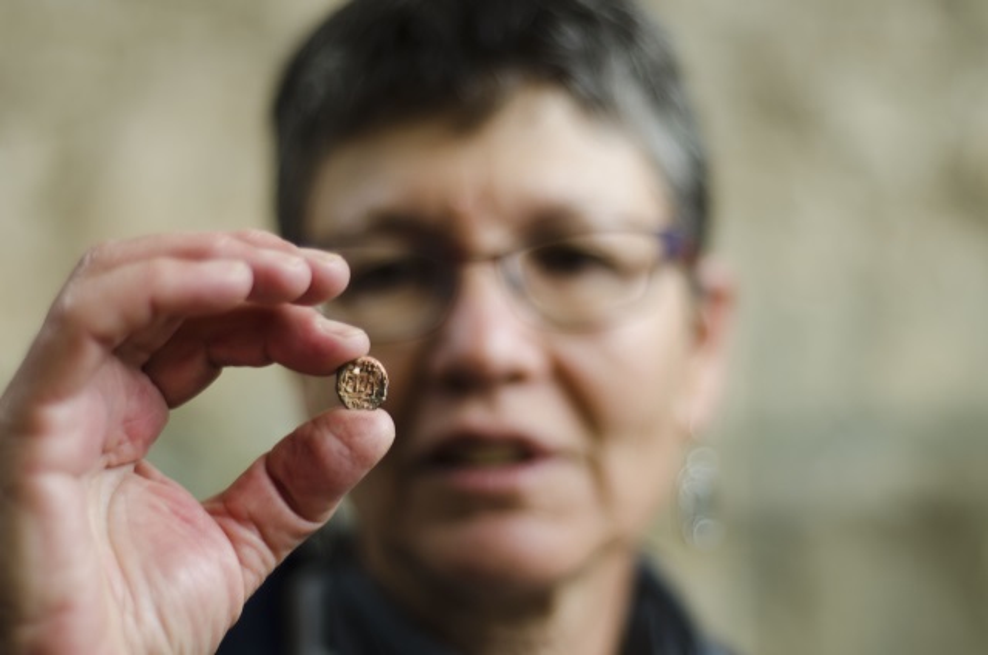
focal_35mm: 75
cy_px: 328
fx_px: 2054
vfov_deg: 18.1
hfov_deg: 27.0
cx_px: 494
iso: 125
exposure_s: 1/100
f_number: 1.8
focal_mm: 50
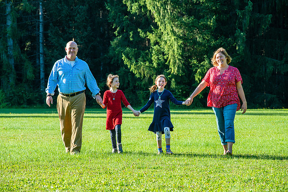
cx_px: 144
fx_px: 1160
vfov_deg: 9.5
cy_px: 96
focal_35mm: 145
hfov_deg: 14.2
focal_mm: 145
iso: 200
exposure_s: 1/250
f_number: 8
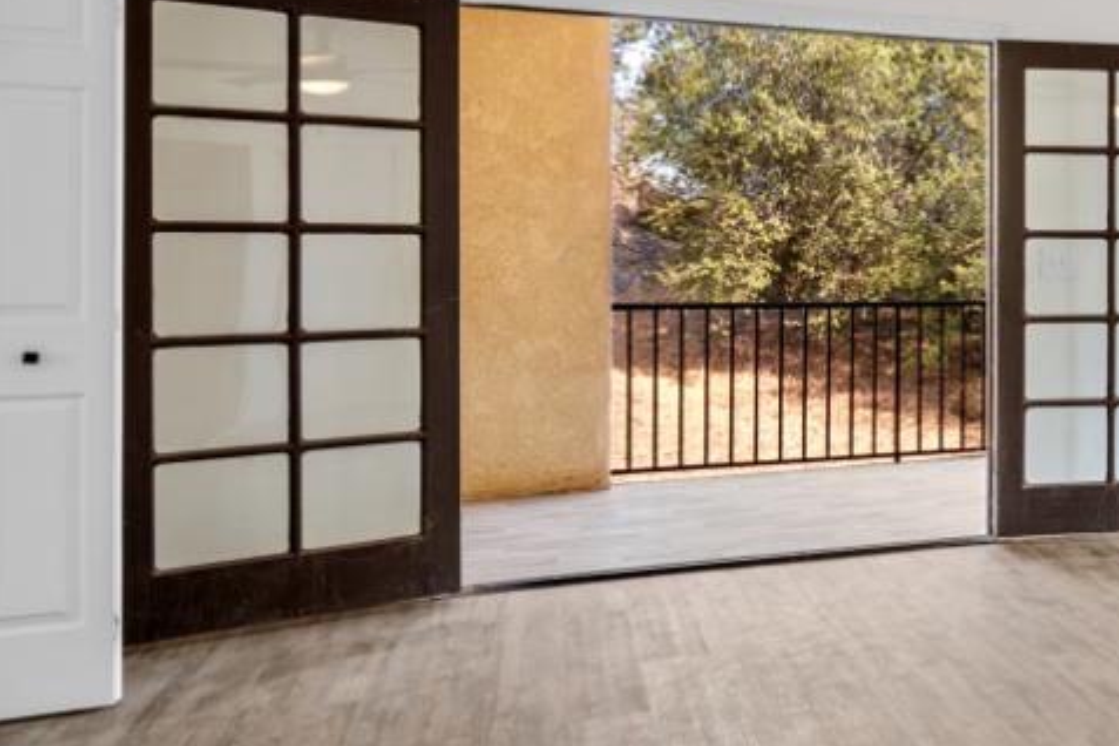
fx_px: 1368
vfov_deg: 30.2
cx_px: 1375
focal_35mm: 44
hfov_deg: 34.6
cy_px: 235
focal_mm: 14
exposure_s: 1/13
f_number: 9
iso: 250
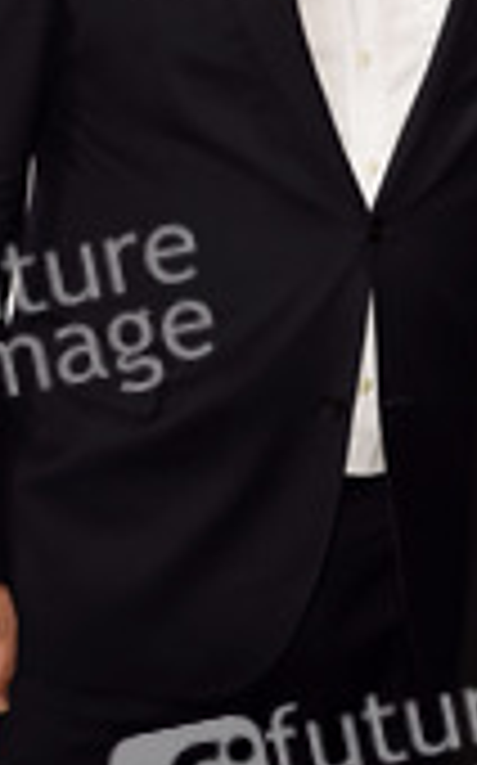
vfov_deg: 13.9
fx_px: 3104
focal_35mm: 149
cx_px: 472
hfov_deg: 8.7
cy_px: 108
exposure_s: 1/125
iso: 1000
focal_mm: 62
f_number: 5.6
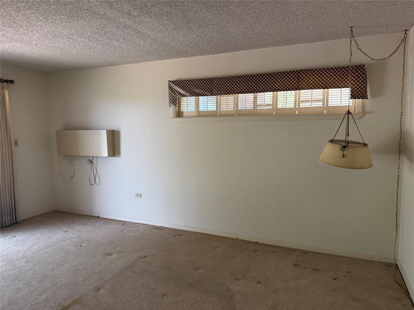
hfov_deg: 71.6
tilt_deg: -4.9
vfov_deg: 56.8
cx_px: 207
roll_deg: +0.0
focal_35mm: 24
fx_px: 287
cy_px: 155
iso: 200
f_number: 1.78
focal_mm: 6.76
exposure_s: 1/97
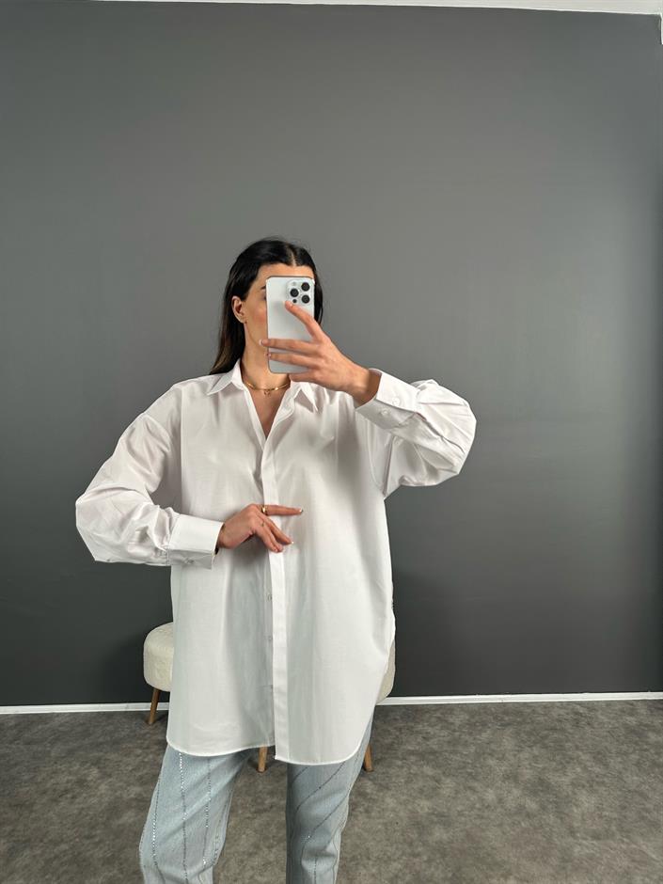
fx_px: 613
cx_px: 332
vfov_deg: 71.6
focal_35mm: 24
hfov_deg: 56.8
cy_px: 442
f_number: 1.78
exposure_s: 1/121
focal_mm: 6.86
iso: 125
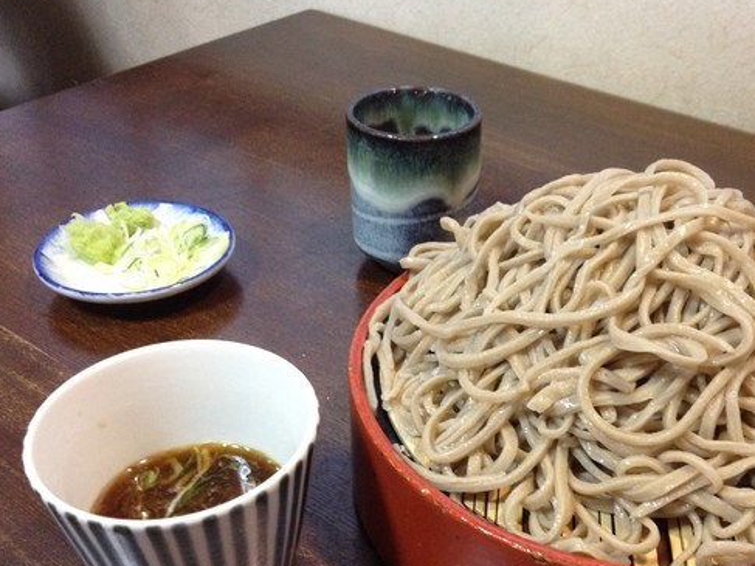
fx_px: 1003
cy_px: 352
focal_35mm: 46
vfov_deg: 31.4
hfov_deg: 41.0
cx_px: 473
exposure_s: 1/20
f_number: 2.4
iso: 320
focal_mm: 4.28
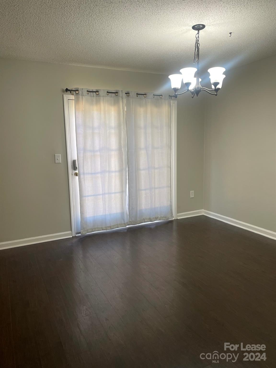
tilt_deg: -9.0
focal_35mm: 26
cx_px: 138
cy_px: 184
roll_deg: +0.4
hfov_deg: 53.1
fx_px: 276
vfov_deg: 67.3
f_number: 1.6
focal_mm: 4.2
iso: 125
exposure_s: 1/120
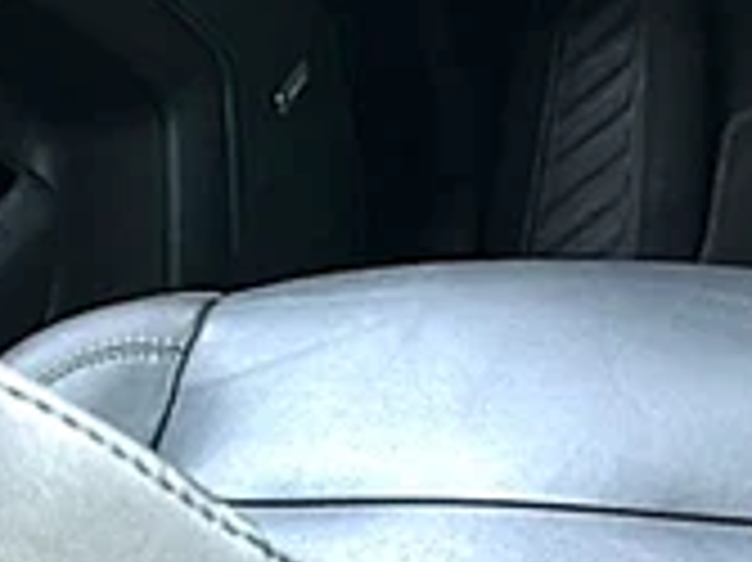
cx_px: 1563
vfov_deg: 13.9
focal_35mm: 105
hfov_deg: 14.9
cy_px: -11
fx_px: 2279
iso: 64
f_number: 1.78
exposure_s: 1/74
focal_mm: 6.86
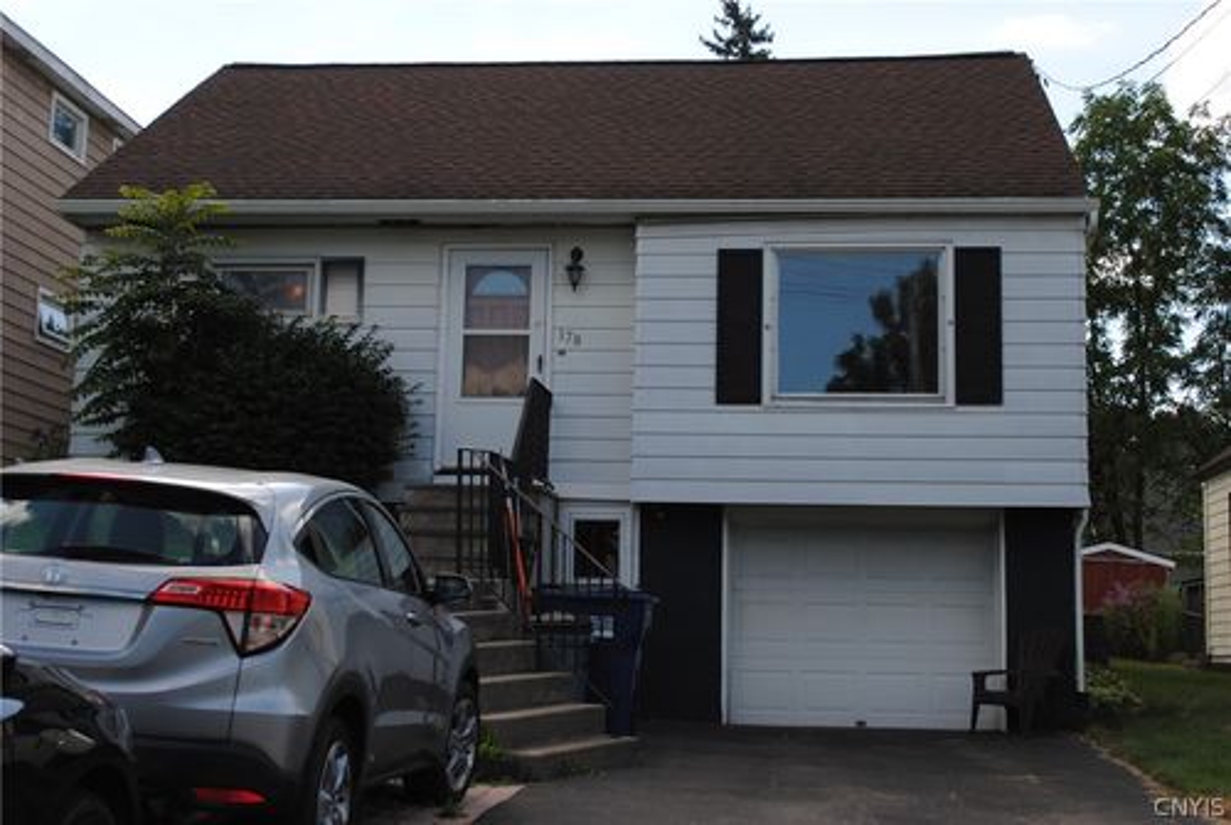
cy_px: 412
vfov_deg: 26.6
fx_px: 1746
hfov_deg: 38.8
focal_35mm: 51
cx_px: 616
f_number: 7.1
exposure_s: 1/200
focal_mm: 34
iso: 100
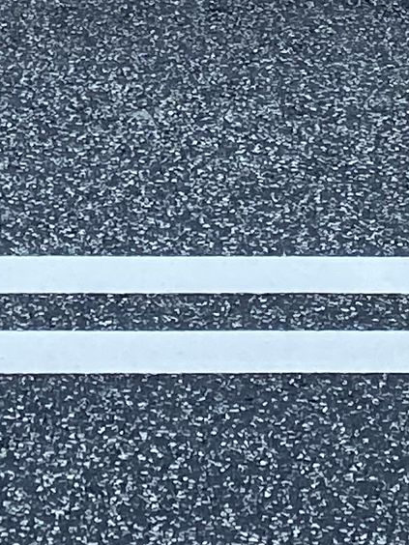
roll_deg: -2.1
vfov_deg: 9.0
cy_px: -967
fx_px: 2930
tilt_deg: -0.4
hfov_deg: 7.9
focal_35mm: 186
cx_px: -62
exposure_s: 1/121
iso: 40
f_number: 1.8
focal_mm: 4.25
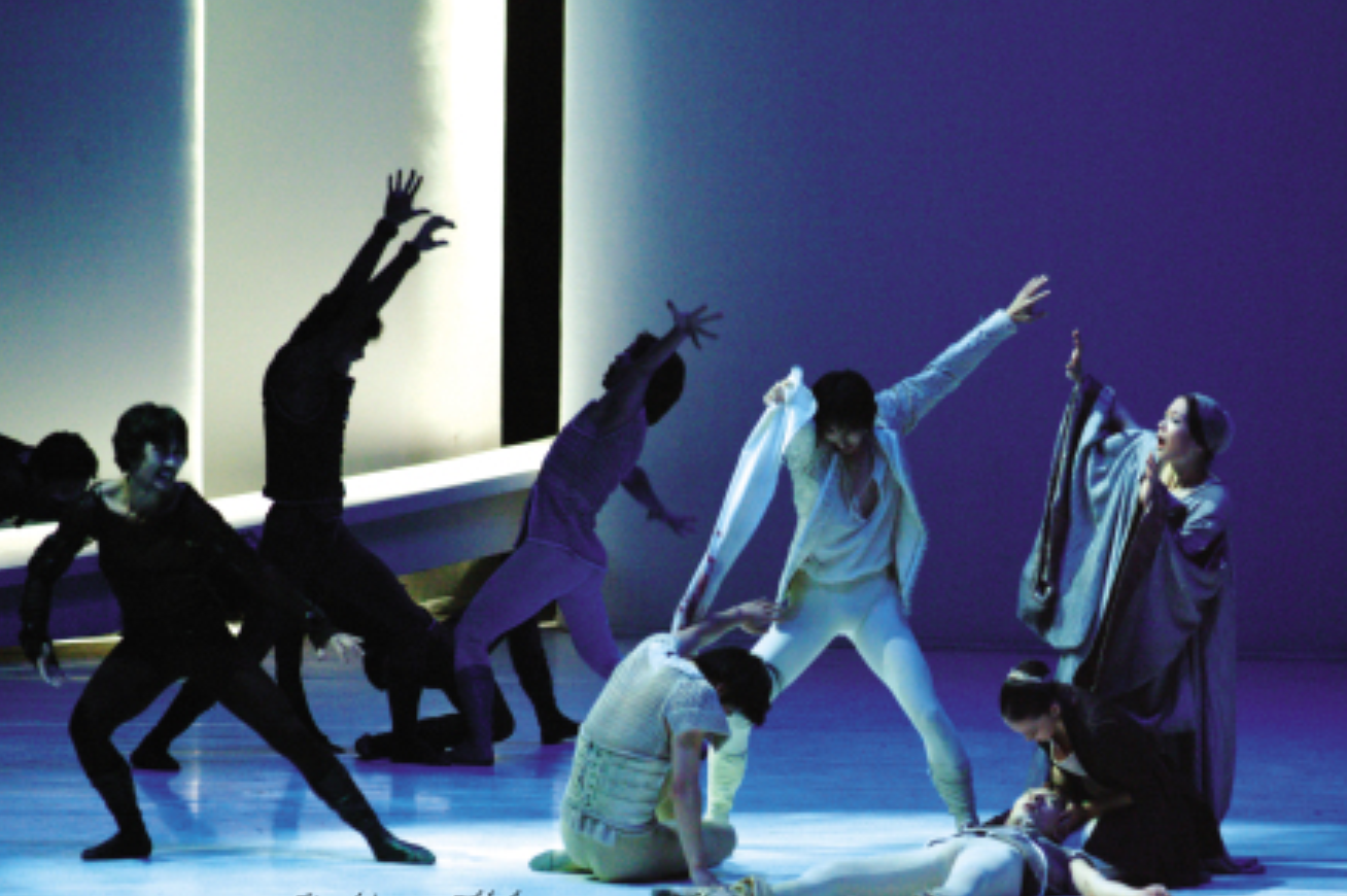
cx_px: 599
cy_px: 499
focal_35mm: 298
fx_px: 11125
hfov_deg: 6.9
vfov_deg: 4.6
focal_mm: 173
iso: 1600
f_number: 2.8
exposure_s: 1/125
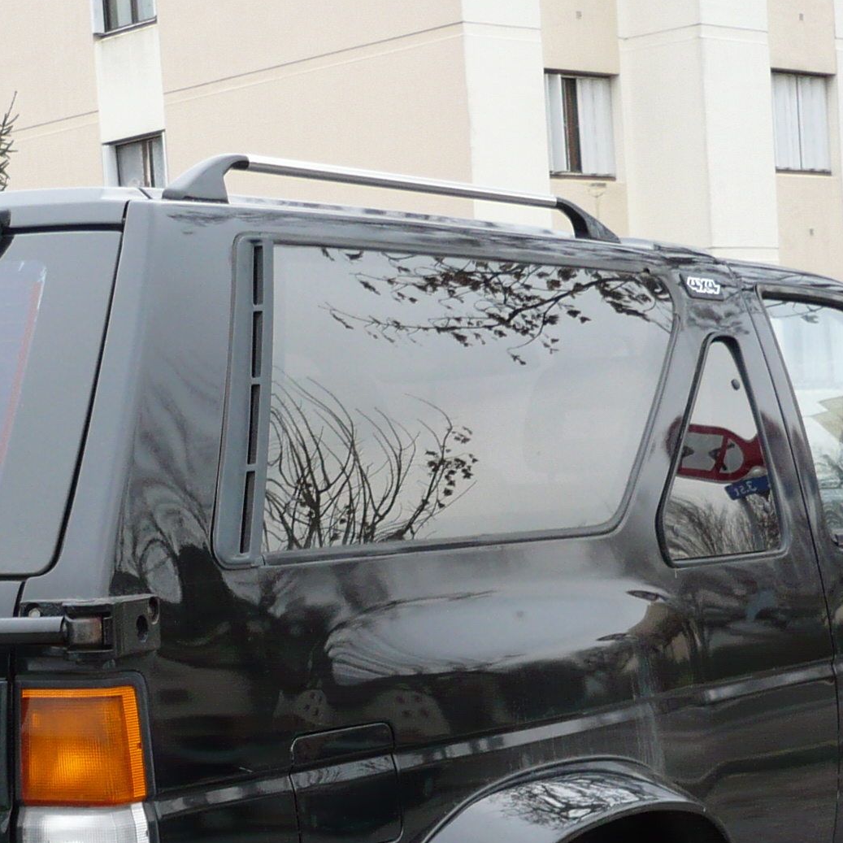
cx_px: 311
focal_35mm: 84
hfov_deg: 20.6
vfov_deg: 20.4
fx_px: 2314
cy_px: 697
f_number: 2.8
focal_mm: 5.8
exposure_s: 1/100
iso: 100
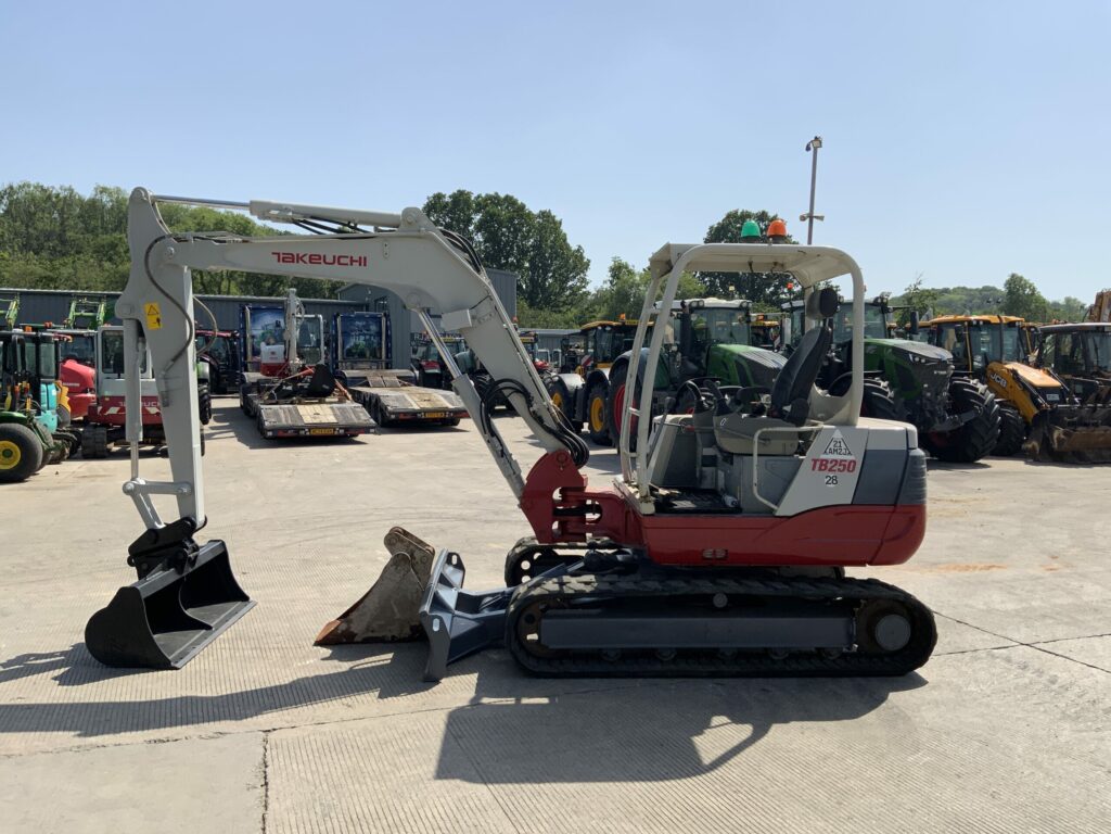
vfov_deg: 48.2
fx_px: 931
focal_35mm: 29
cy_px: 417
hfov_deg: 61.7
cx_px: 556
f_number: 1.8
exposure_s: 1/2667
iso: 20
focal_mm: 3
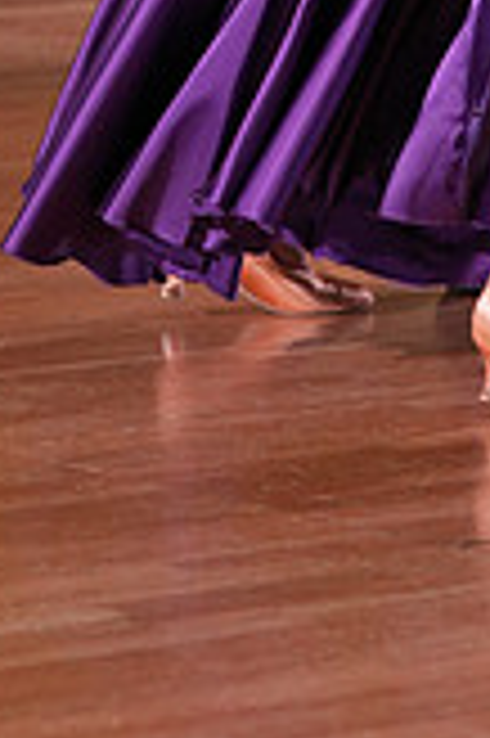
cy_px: -540
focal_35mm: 322
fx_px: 6588
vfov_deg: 6.3
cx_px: 479
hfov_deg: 4.3
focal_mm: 91
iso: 1600
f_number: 4
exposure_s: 1/500
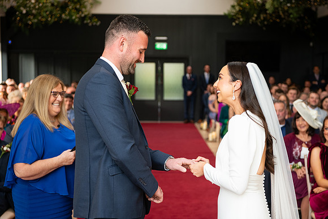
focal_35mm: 60
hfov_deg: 33.4
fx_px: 547
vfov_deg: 22.6
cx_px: 164
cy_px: 110
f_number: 3.5
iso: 640
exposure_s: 1/160
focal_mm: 60
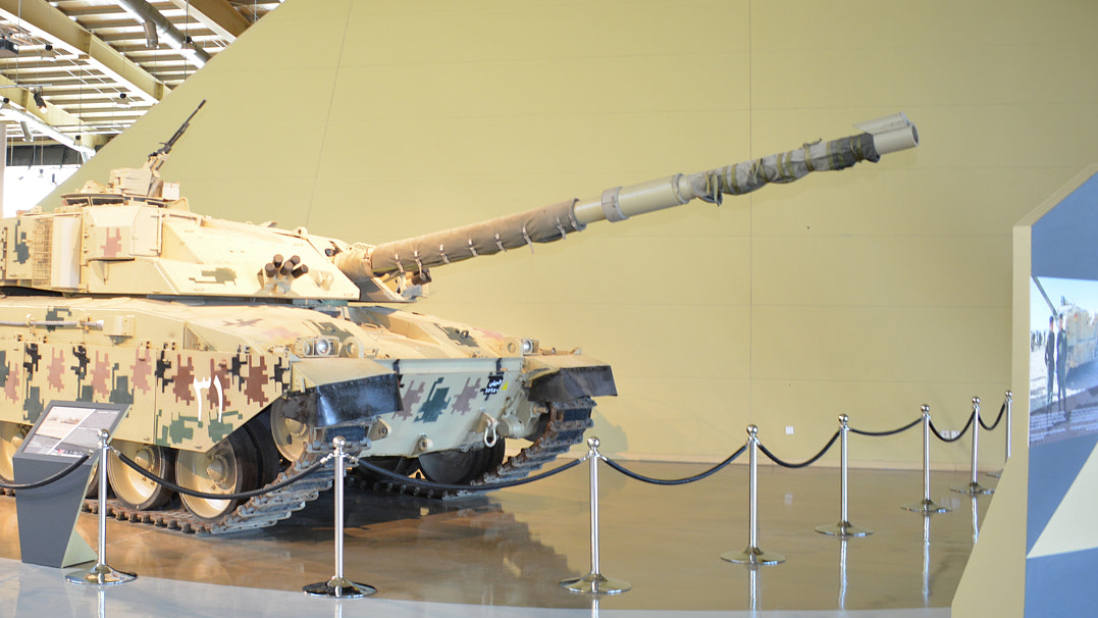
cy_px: 259
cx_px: 390
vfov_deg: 28.3
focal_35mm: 42
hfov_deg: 47.8
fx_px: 1223
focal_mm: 18
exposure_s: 1/13
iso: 400
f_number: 3.5
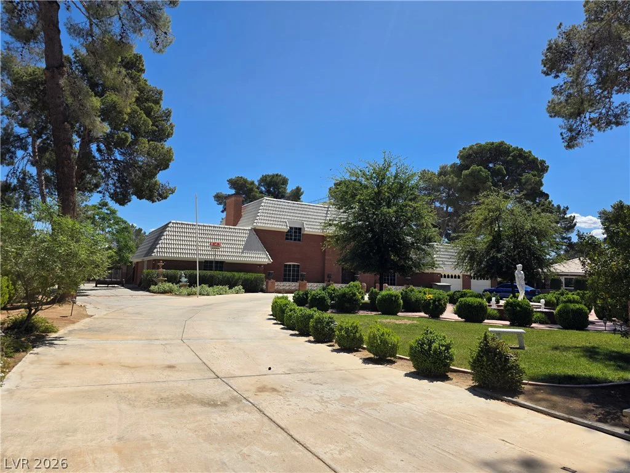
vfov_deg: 58.9
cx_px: 315
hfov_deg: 73.9
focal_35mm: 23
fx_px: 419
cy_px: 236
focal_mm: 6.3
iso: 64
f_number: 1.7
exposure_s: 1/7944
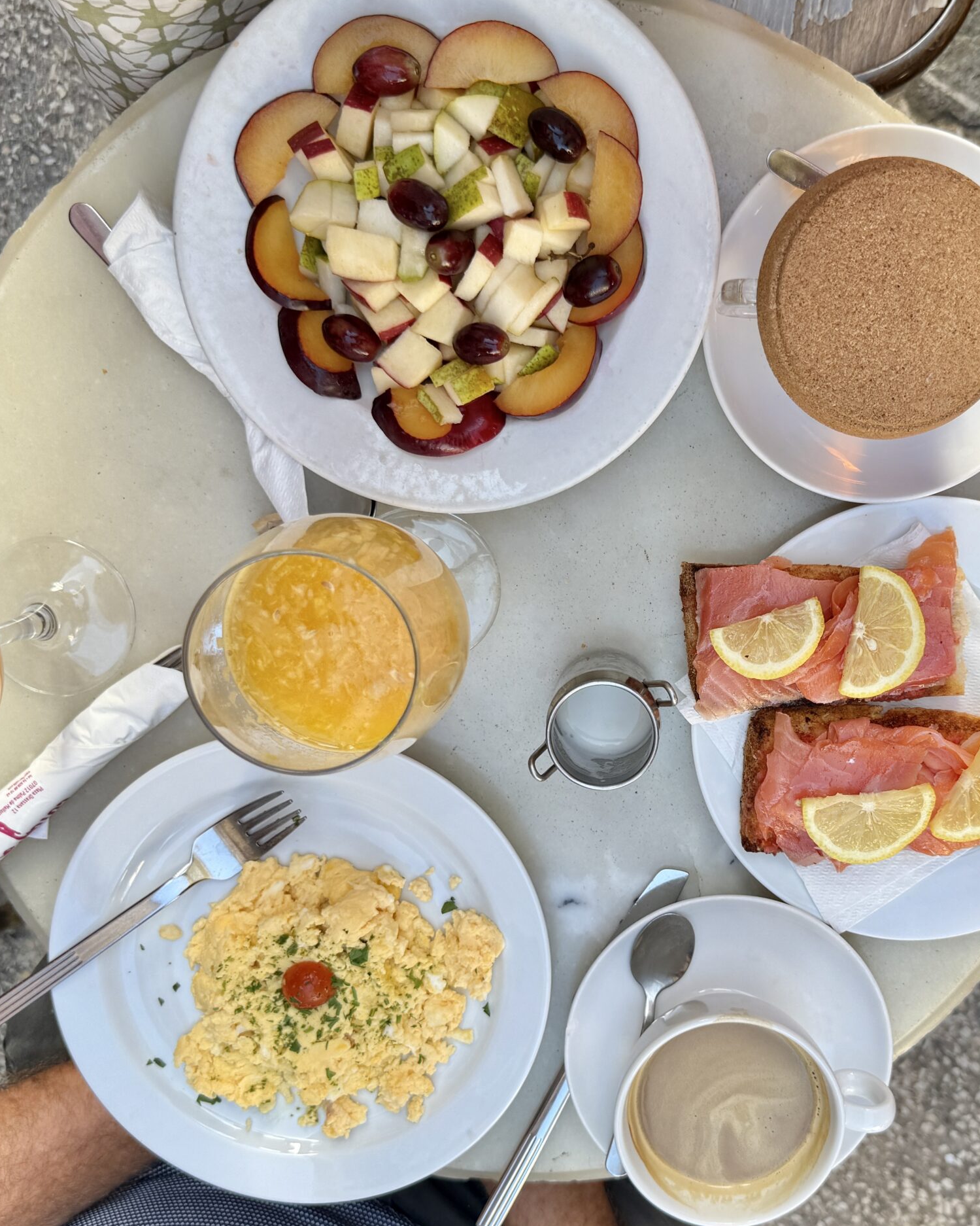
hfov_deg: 45.3
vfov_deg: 55.7
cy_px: 604
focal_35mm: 32
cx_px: 622
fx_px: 1160
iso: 80
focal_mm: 6.76
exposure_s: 1/459
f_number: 1.78
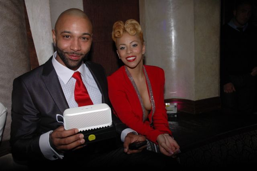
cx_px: 128
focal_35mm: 36
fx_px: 257
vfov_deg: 36.8
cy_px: 86
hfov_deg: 53.2
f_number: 6.3
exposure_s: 1/200
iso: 400
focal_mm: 24
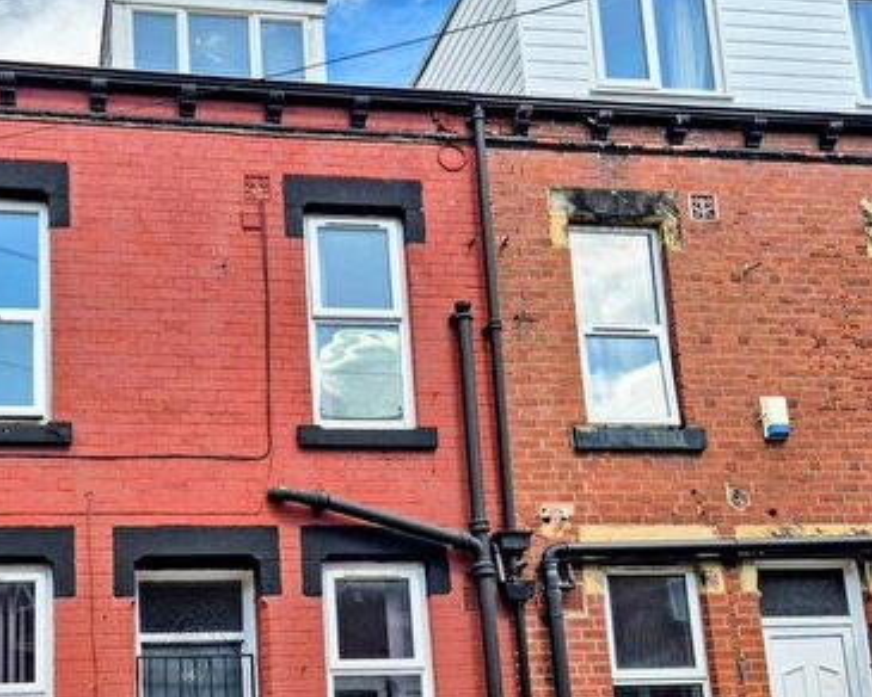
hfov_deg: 41.7
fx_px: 1110
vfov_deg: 34.0
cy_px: 543
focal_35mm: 43
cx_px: 225
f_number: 1.8
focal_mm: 5.4
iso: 25
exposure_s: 1/1128
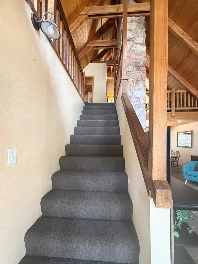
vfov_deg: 98.0
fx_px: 114
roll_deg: -1.2
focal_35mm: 15
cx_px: 99
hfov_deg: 81.7
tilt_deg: +0.8
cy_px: 141
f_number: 2.2
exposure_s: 1/60
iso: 400
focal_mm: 2.22
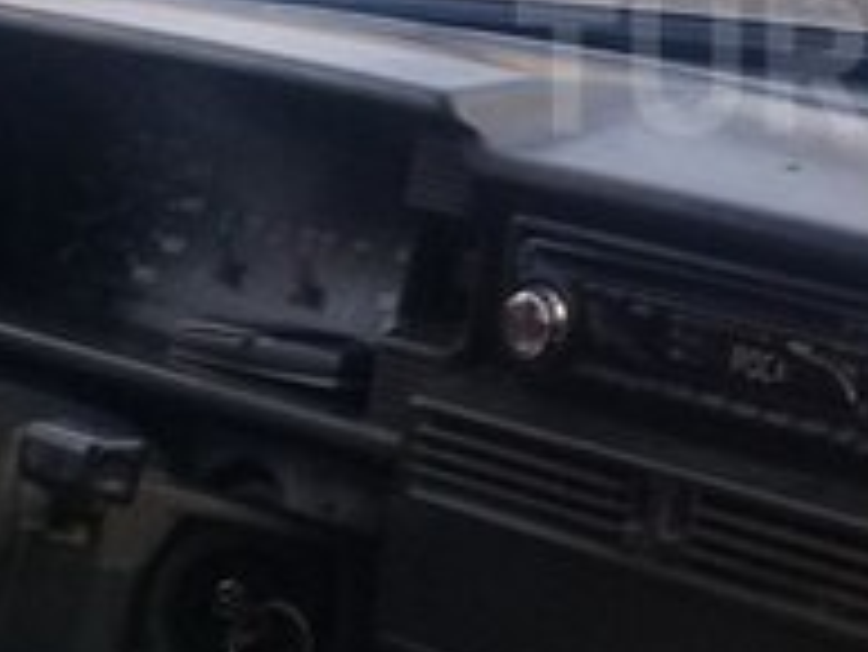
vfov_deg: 13.8
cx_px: 976
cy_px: 65
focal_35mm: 106
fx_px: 2660
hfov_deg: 17.8
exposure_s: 1/40
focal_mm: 3.3
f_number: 2.2
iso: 64
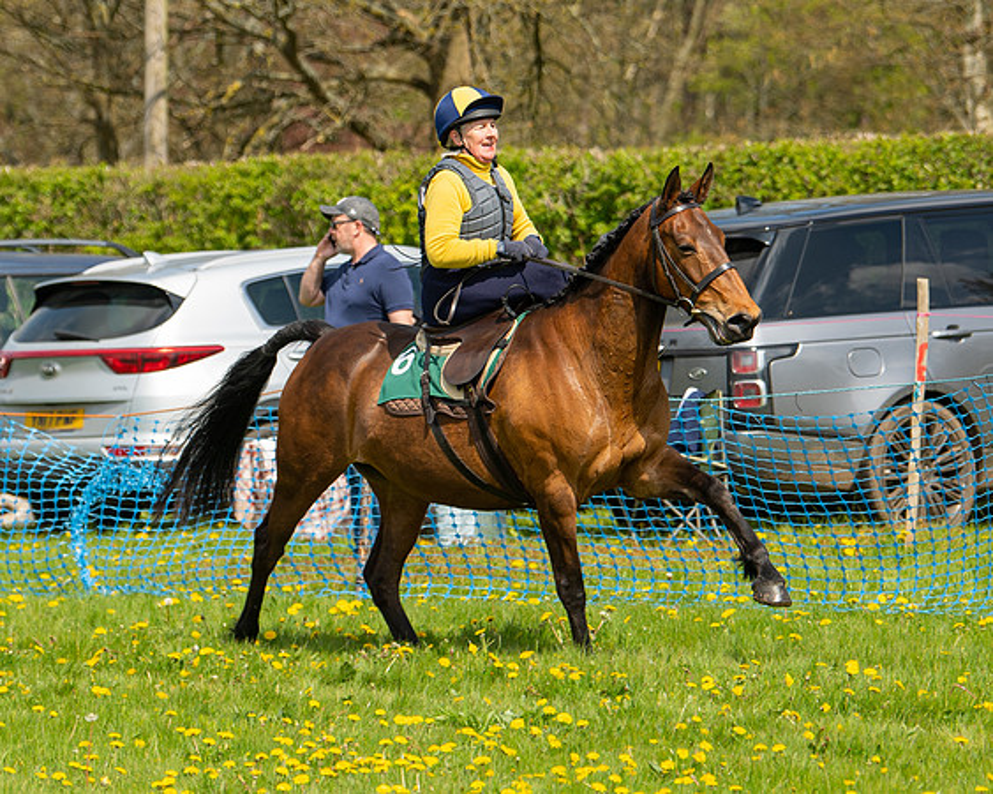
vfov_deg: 6.4
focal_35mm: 242
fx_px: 7115
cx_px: 478
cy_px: 438
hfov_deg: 8.0
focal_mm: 130
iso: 200
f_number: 4
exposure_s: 1/1250
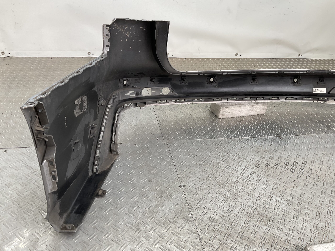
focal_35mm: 29
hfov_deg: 61.7
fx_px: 281
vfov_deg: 48.2
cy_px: 126
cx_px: 168
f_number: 1.8
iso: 20
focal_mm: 3
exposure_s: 1/100
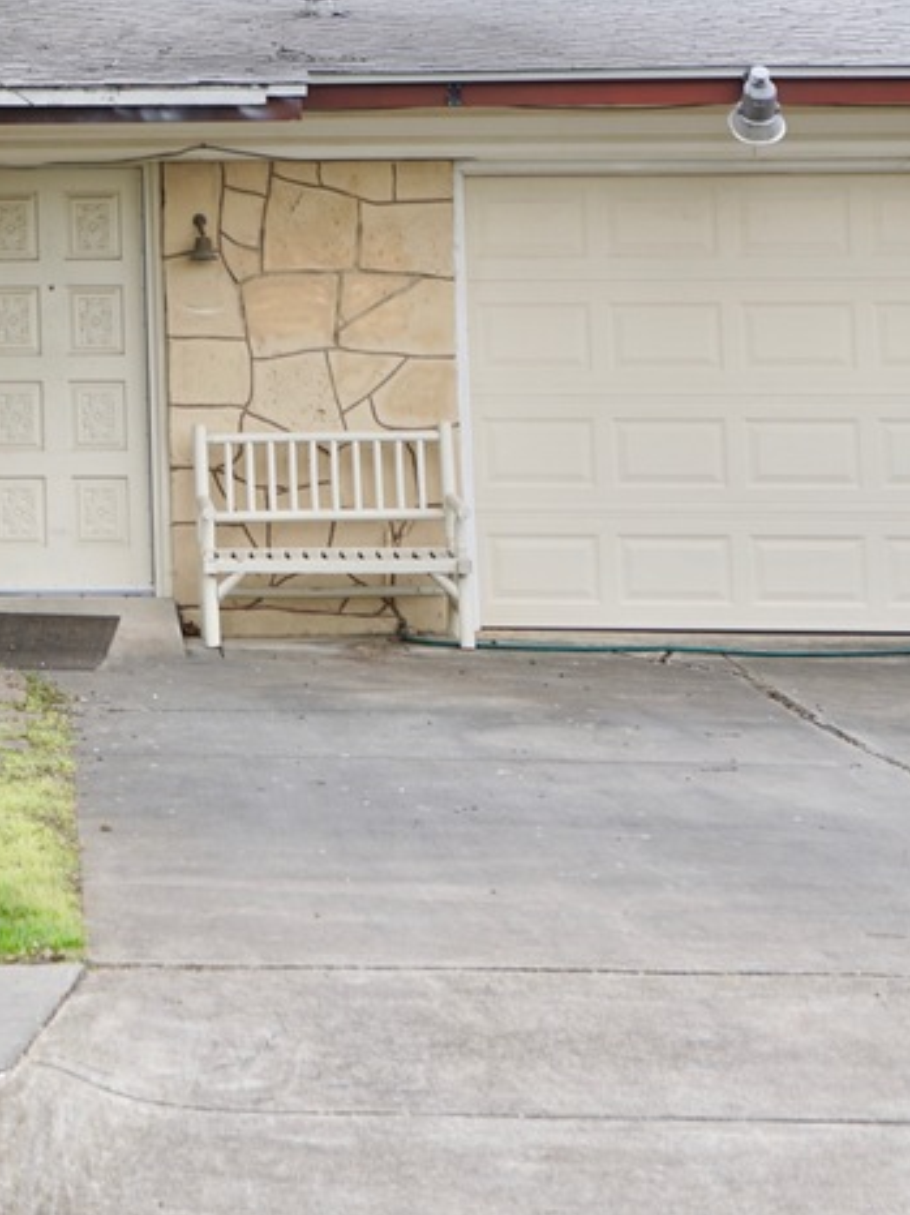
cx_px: -460
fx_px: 4105
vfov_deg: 16.4
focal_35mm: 117
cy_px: -99
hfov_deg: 12.1
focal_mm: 35
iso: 100
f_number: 5.6
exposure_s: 1/30
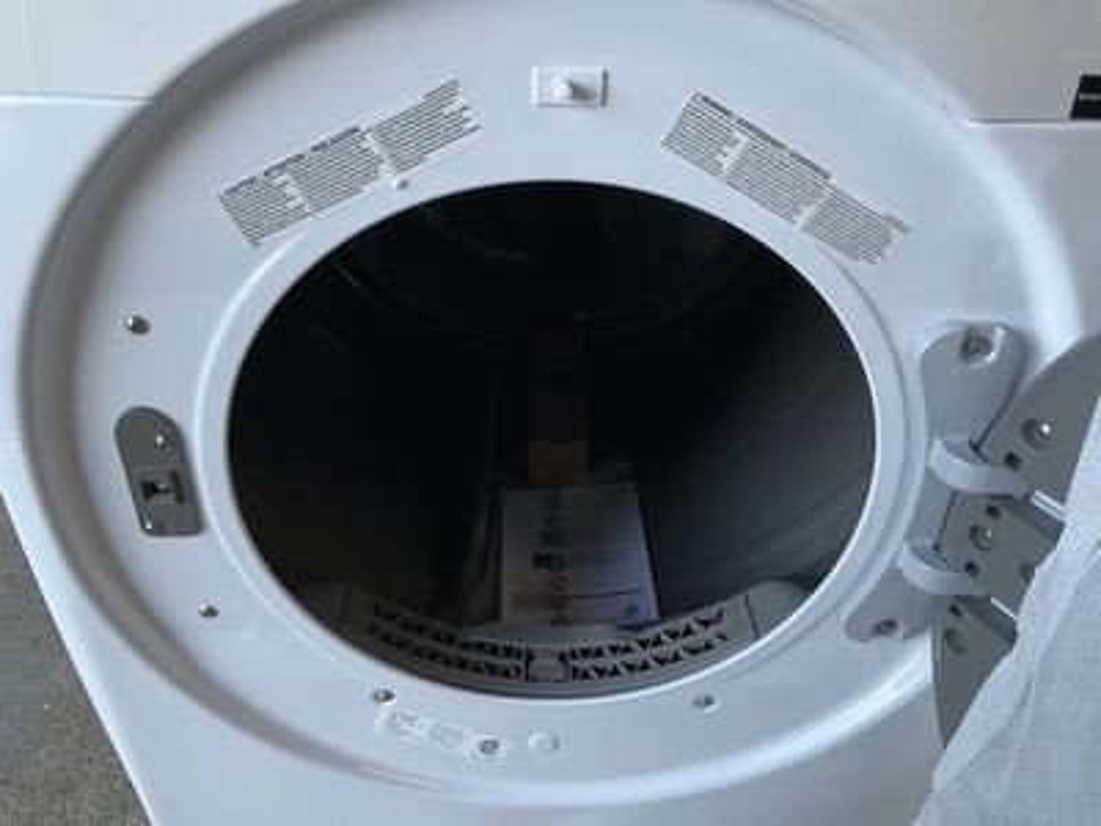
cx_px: 550
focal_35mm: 29
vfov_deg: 48.2
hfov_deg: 61.7
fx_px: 922
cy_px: 413
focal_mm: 3
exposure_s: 1/60
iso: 64
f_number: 1.8
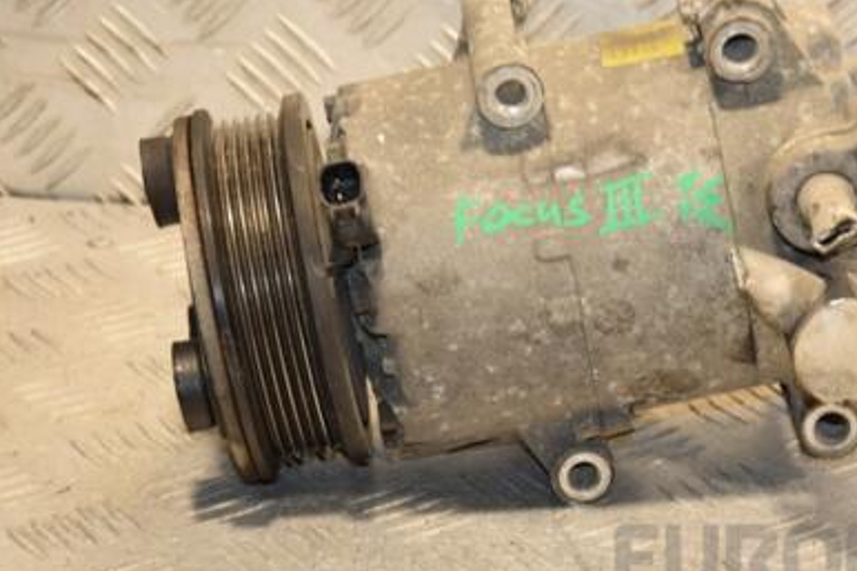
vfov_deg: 8.9
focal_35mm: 154
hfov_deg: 13.3
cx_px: 573
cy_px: 262
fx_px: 3664
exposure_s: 1/200
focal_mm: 66
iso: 800
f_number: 5.3
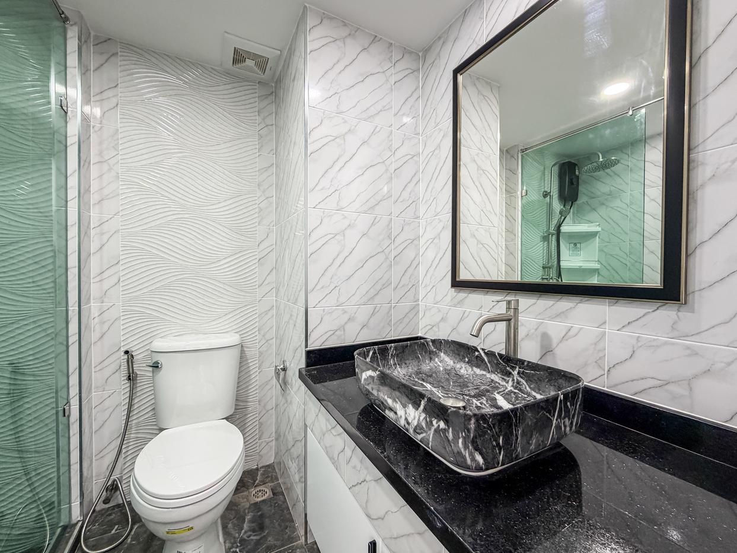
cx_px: 368
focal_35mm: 14
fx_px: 298
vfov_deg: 85.7
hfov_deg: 102.1
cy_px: 276
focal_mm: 2.22
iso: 200
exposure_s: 1/50
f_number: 2.2
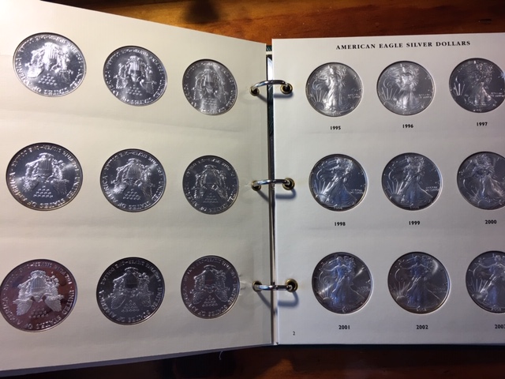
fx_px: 423
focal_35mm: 29
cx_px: 252
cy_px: 190
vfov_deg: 48.2
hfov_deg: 61.7
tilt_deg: -80.5
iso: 25
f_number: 2.2
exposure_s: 1/30
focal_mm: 4.15
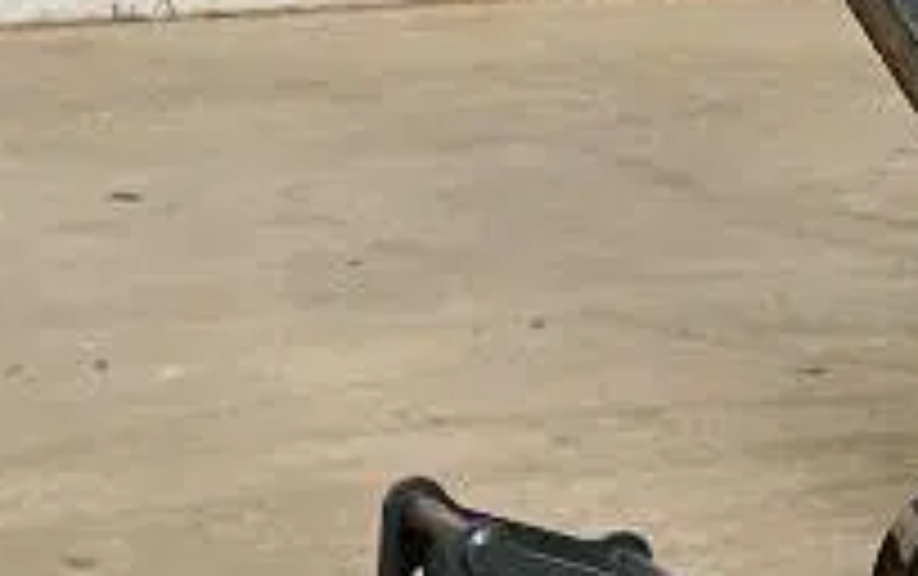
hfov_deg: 13.4
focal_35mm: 154
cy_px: 4
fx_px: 3857
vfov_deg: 8.5
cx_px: 940
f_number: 1.8
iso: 80
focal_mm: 3
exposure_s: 1/60
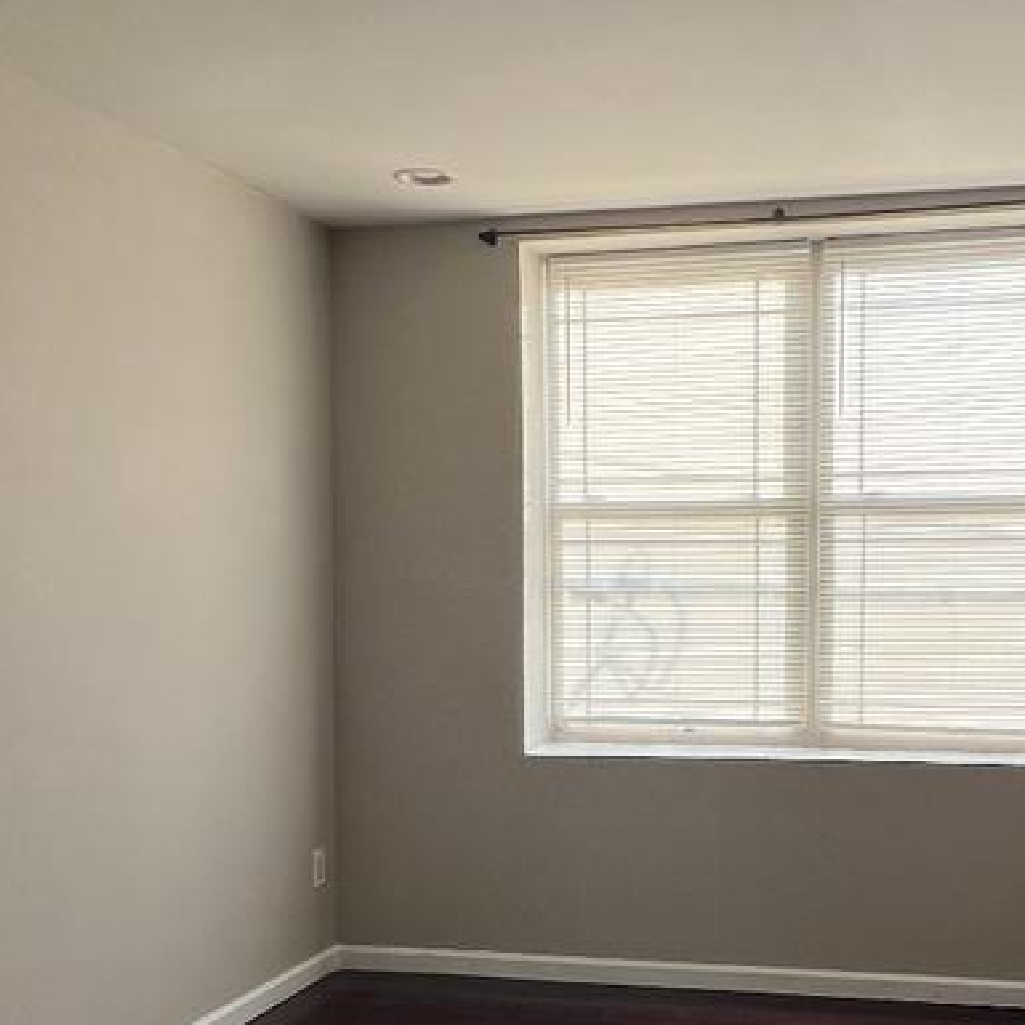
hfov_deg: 38.8
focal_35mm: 43
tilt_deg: -6.1
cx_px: 671
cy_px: 737
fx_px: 1441
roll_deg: +1.4
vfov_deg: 38.4
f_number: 1.8
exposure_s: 1/133
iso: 32
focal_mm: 1.57
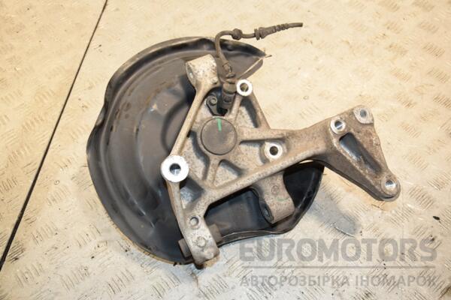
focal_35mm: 38
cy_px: 150
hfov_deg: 51.3
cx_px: 226
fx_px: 470
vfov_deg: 35.5
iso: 800
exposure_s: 1/200
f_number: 5.6
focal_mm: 25
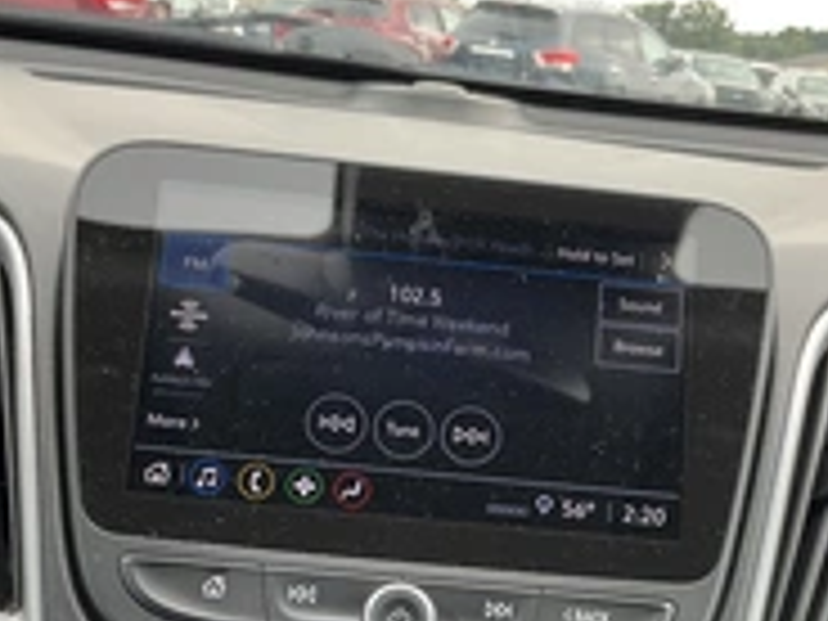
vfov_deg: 22.6
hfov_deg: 30.7
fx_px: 1507
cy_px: 585
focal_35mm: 63
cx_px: 490
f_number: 1.8
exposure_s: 1/122
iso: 20
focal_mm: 3
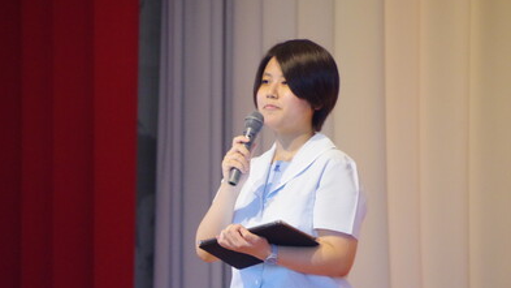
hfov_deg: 4.4
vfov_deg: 2.5
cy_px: 168
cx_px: 222
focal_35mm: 486
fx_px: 6585
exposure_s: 1/80
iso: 6400
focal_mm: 270
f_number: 6.3
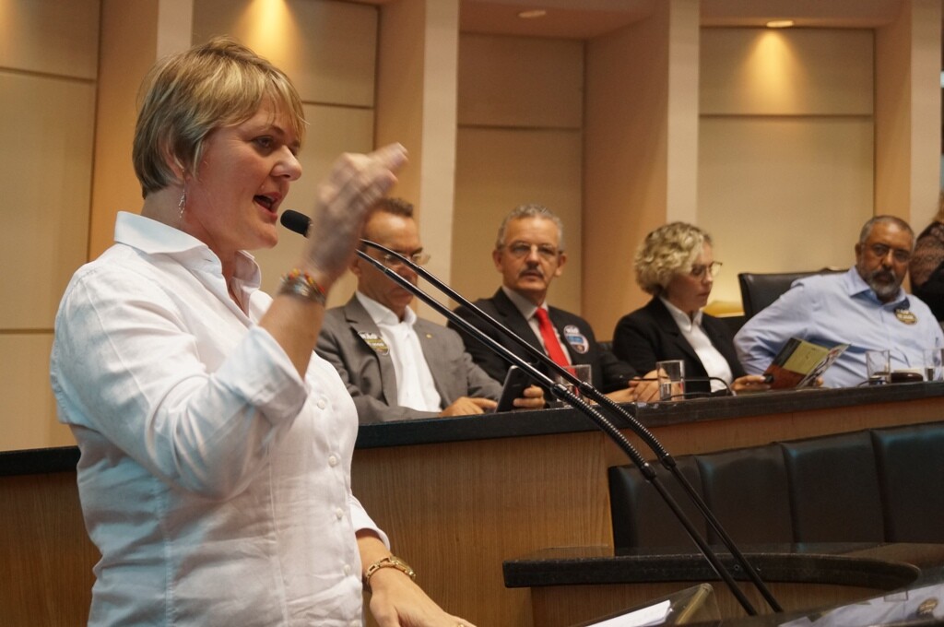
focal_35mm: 68
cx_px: 472
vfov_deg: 20.1
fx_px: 1768
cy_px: 314
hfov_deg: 29.9
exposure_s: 1/80
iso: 800
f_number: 5.6
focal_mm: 45
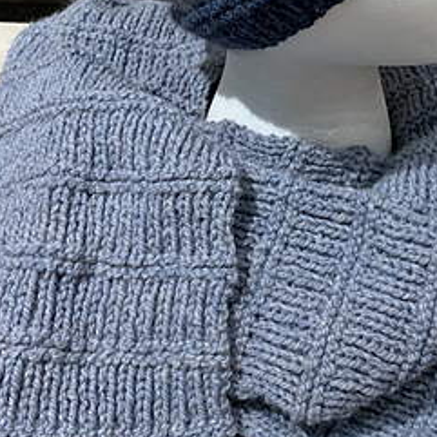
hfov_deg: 28.1
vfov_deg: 27.6
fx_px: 871
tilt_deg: -36.3
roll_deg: -0.3
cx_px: 270
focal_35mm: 61
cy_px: 94
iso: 400
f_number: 1.8
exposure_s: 1/40
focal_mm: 4.25
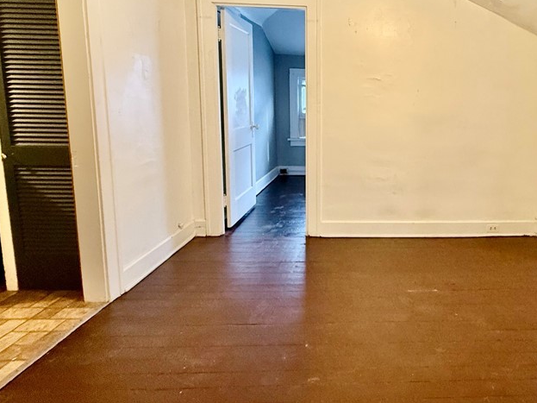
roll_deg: -1.1
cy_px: 142
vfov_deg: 57.8
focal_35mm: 23
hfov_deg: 69.7
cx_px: 394
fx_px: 357
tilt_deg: -6.6
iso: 400
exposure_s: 1/60
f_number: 2.2
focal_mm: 2.22
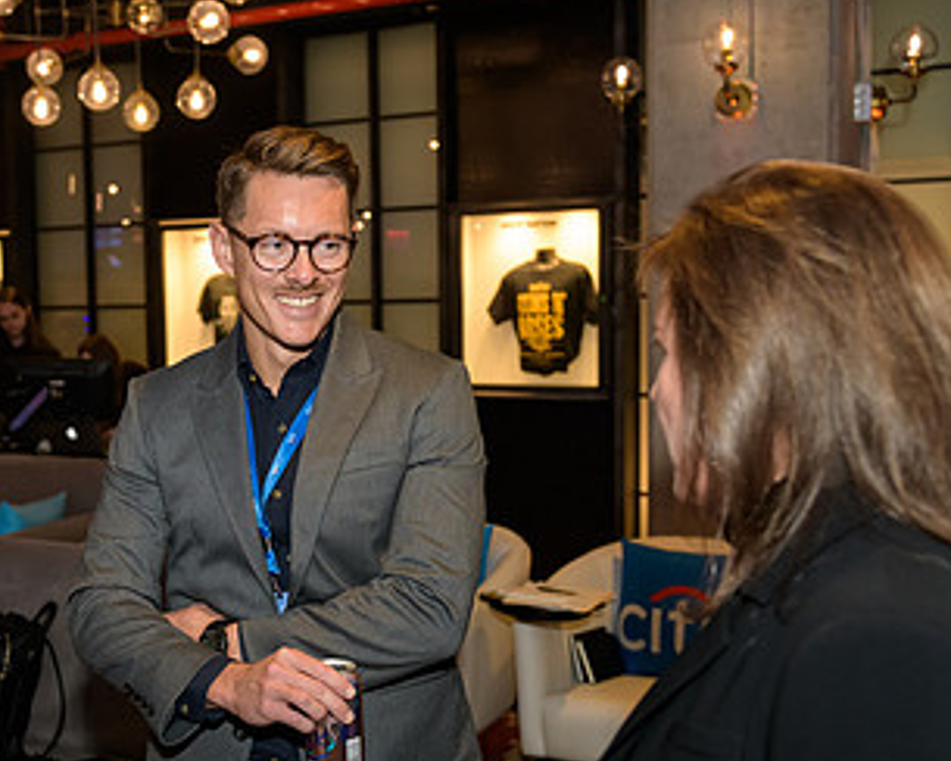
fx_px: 1407
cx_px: 278
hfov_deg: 36.7
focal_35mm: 50
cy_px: 410
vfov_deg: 30.2
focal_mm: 28
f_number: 3.2
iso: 1250
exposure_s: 1/125
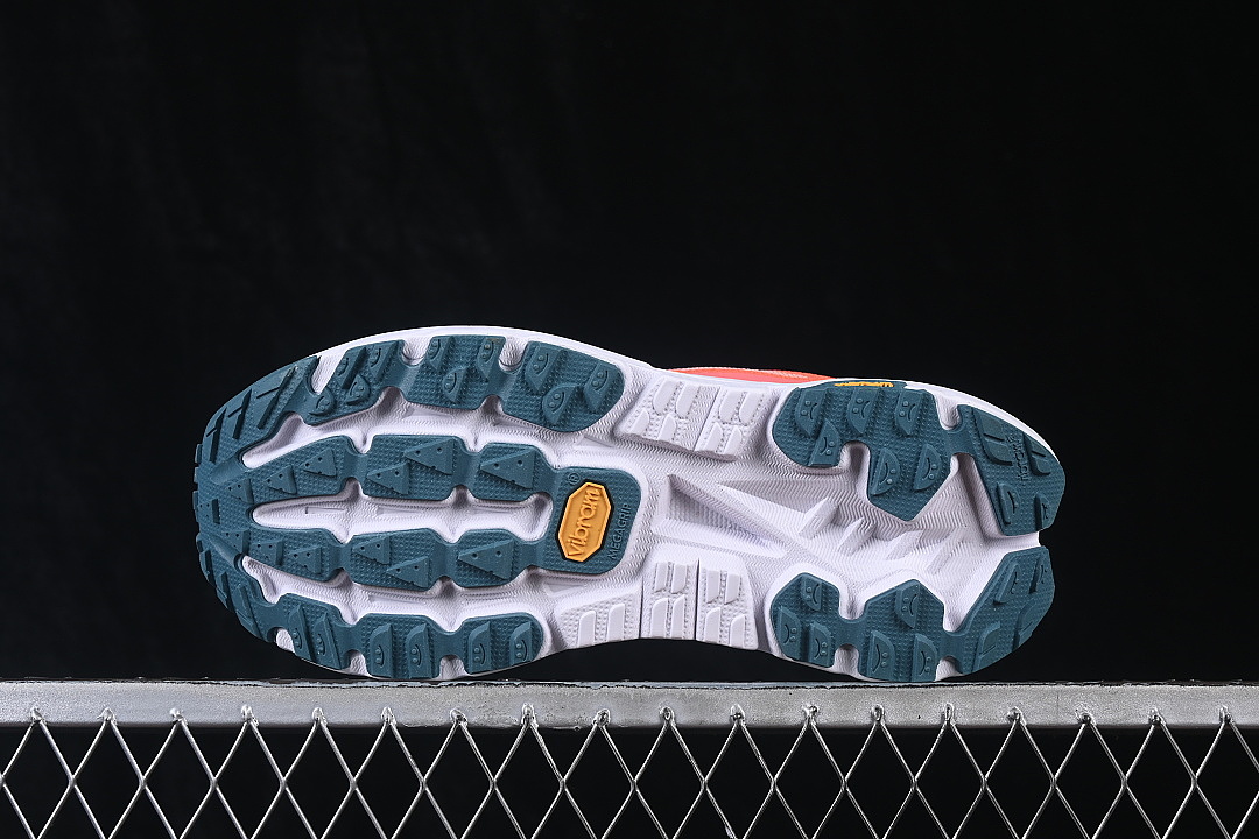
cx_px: 630
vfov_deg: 18.2
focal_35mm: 75
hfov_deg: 27.0
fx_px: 2623
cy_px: 420
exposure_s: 1/80
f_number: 8
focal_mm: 50
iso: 160
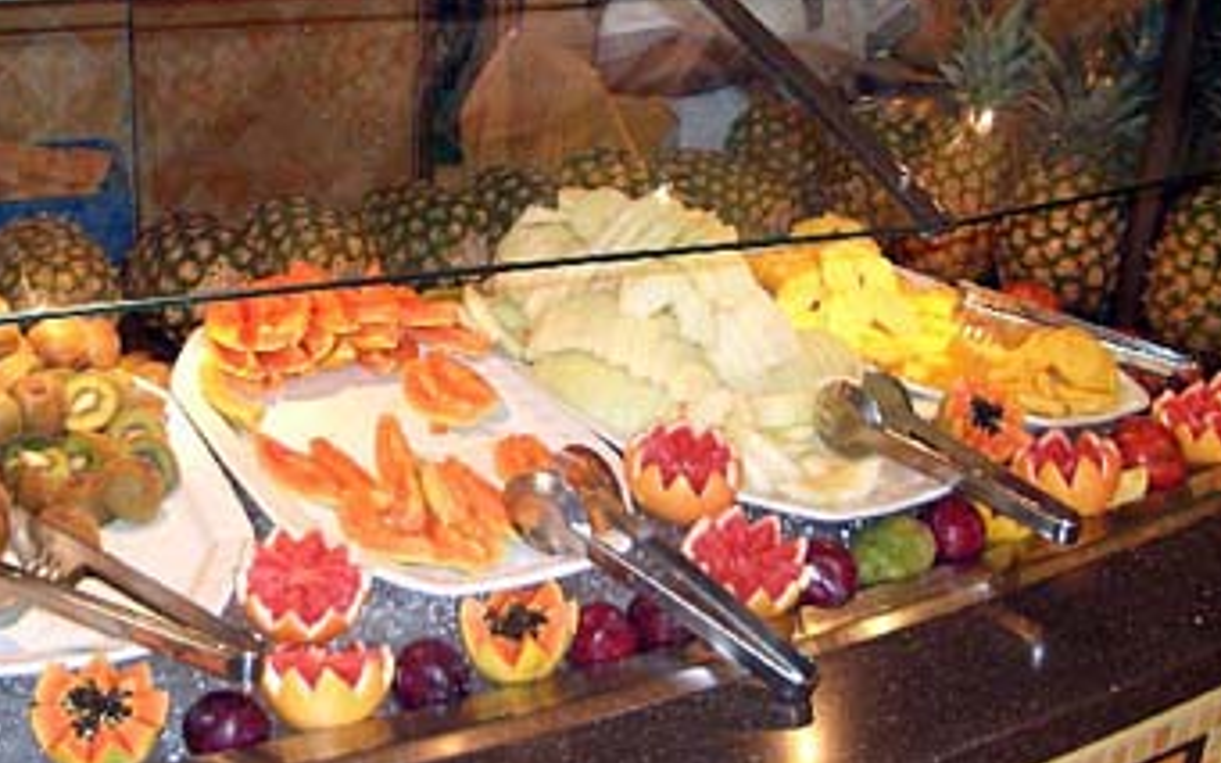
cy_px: 351
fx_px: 1630
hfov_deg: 40.6
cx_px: 423
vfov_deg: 26.3
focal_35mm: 49
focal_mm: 5.8
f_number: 2.6
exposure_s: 1/60
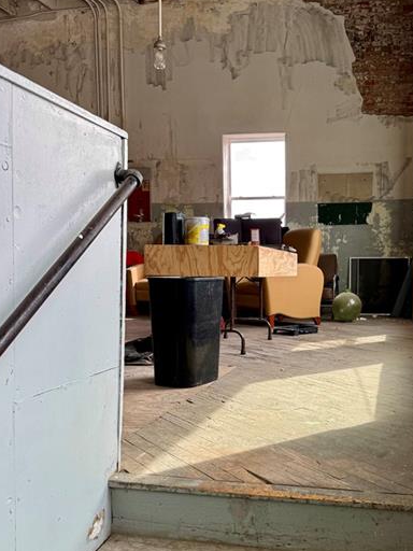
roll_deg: -0.6
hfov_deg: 39.1
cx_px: 283
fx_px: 573
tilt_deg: -4.7
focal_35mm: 36
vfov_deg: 51.2
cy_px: 316
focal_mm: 6.76
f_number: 1.78
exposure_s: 1/222
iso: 64
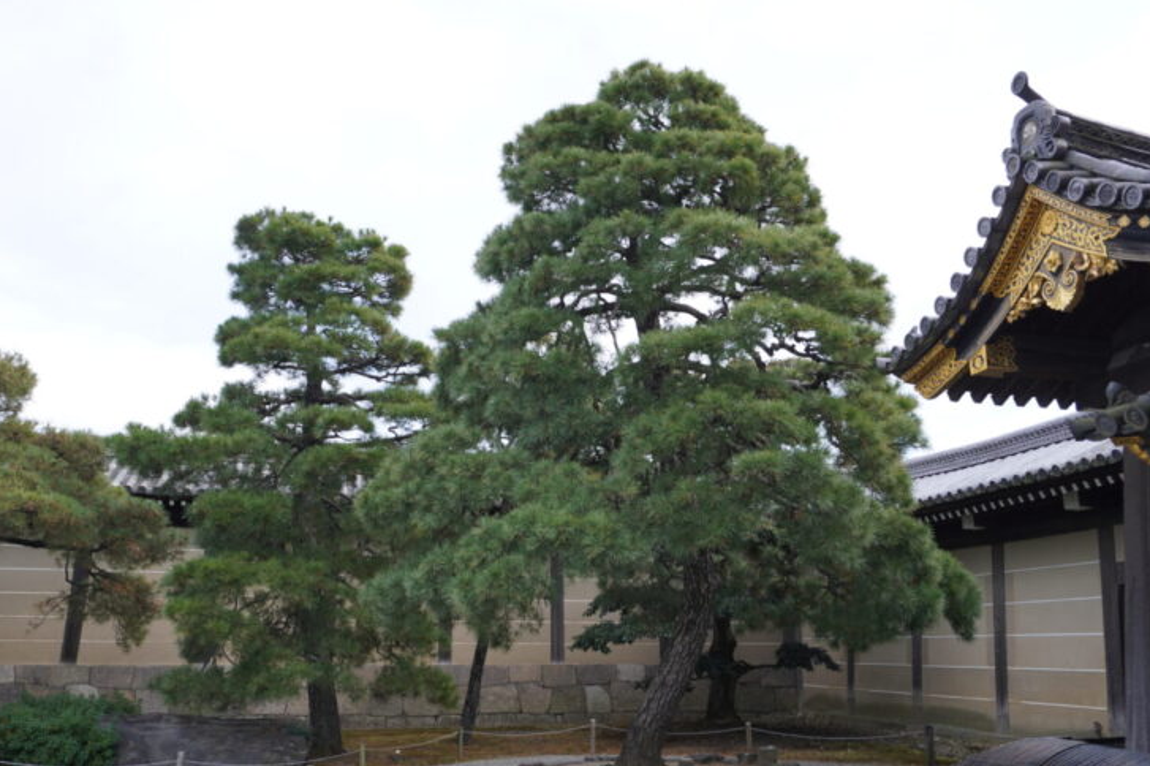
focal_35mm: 33
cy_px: 389
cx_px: 581
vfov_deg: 40.5
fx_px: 1038
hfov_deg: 58.0
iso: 100
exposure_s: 1/125
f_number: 5.6
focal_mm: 21
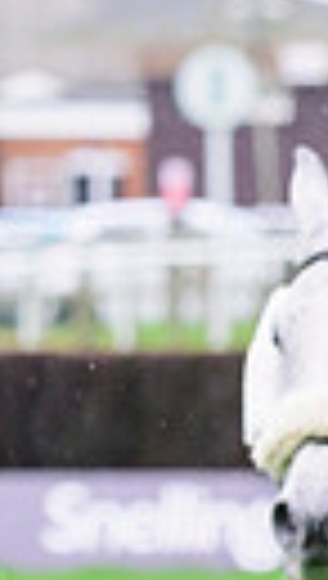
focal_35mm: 775
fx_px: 11928
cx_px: 1105
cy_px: 492
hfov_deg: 1.6
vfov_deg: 2.8
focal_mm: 165
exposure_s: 1/1600
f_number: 5.6
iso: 2000
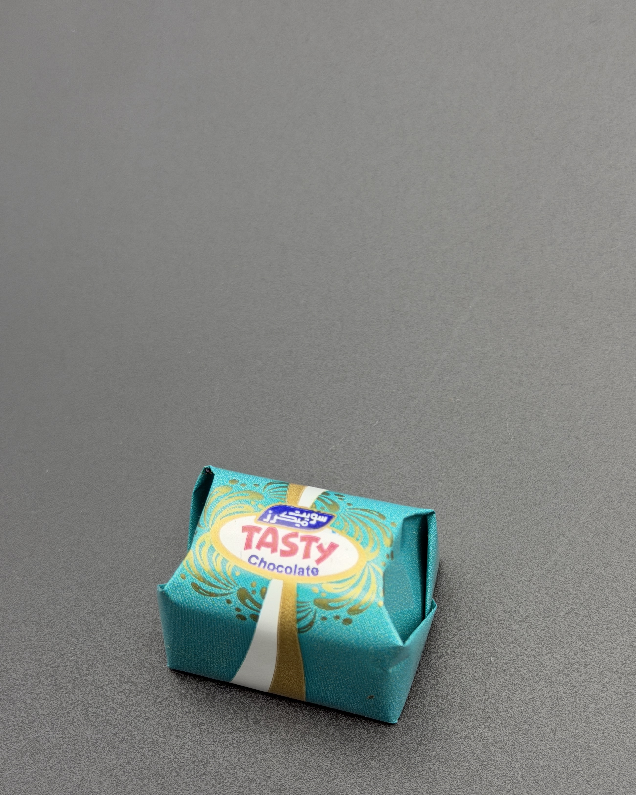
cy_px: 488
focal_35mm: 58
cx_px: 315
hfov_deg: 26.2
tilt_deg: -51.0
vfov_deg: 32.4
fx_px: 1365
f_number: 1.78
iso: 100
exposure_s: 1/100
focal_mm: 6.76
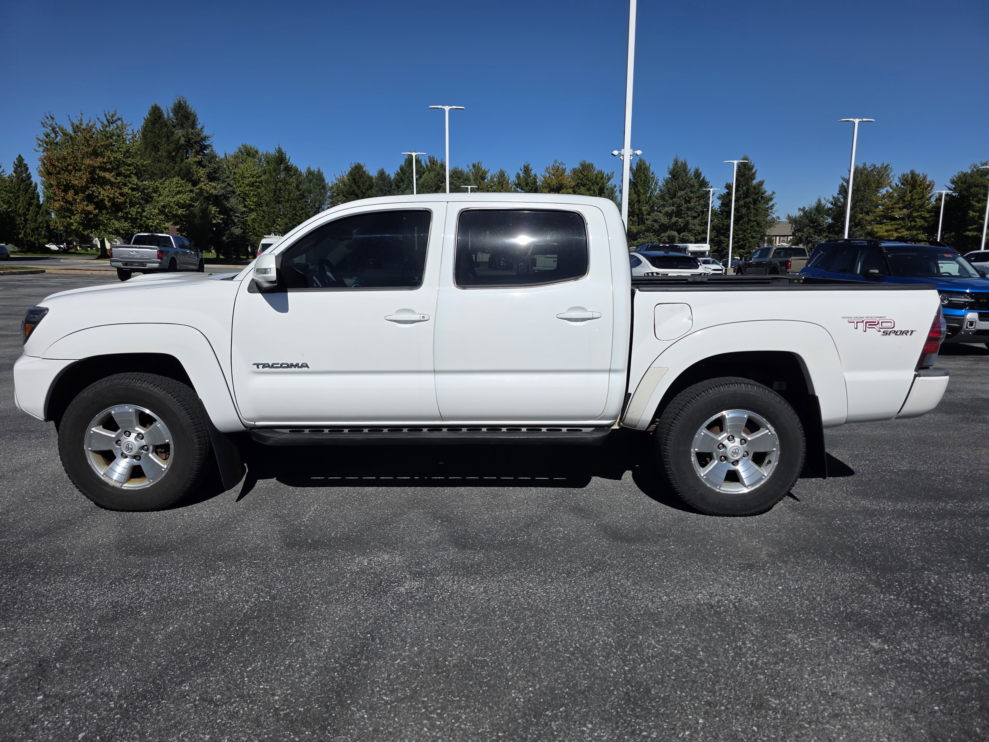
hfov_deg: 73.9
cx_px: 494
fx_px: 657
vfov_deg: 58.9
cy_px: 371
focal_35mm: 23
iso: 50
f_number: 1.7
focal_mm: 6.3
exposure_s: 1/7944
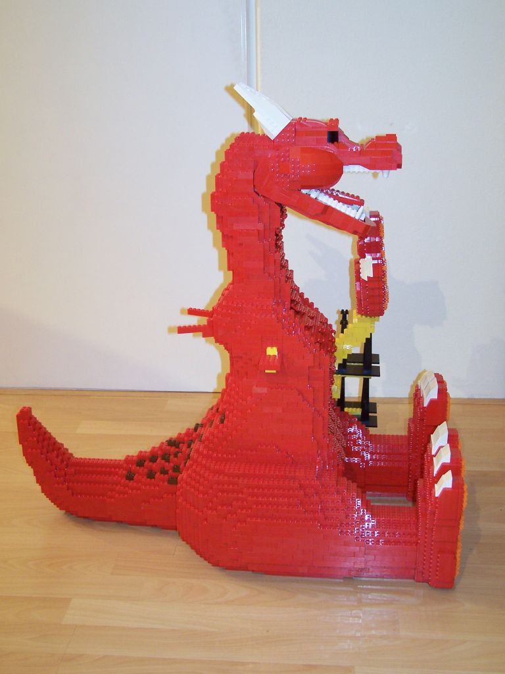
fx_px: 836
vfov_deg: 43.9
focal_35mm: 43
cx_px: 252
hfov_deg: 33.6
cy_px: 337
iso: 140
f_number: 2.9
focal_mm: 7.1
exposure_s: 1/2
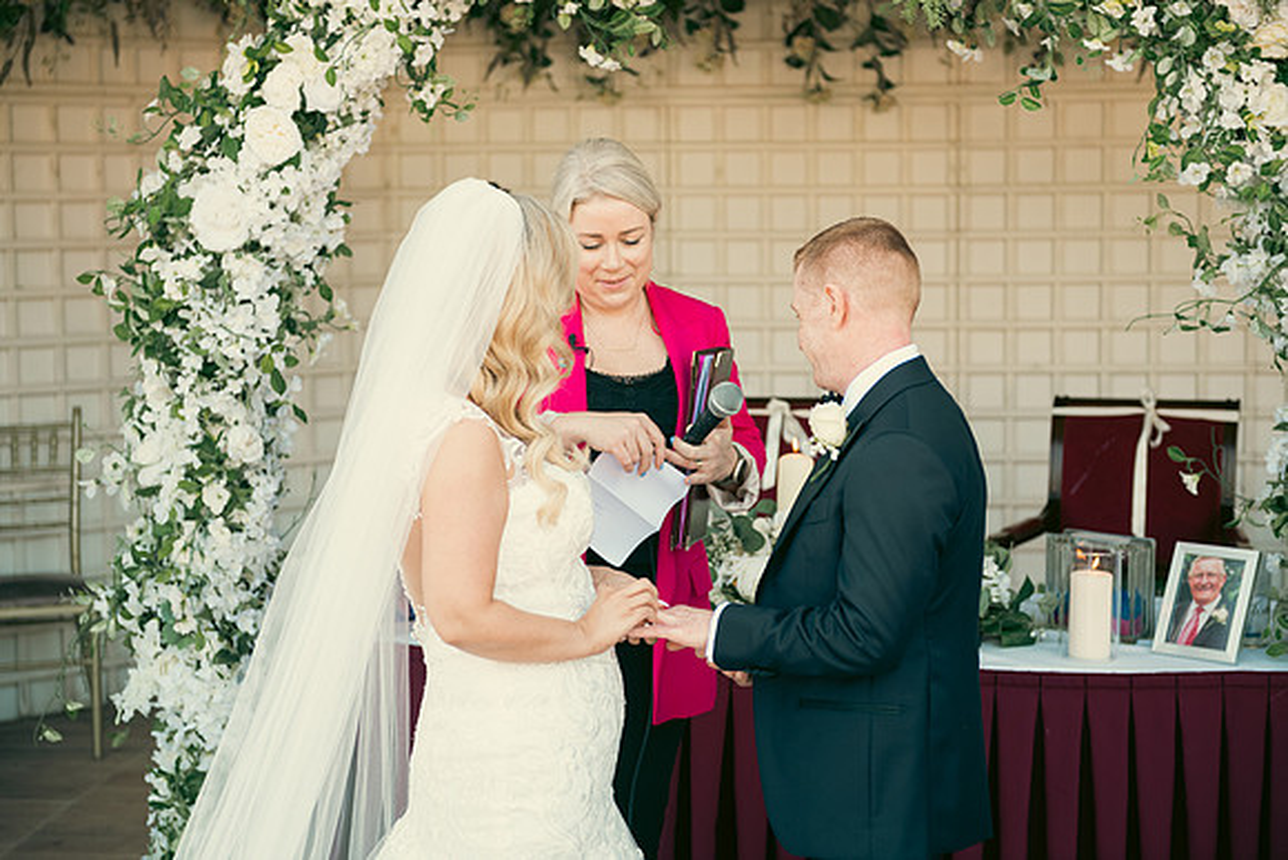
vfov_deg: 19.5
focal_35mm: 70
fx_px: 2505
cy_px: 430
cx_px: 644
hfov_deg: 28.8
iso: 320
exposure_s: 1/250
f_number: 3.5
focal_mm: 70
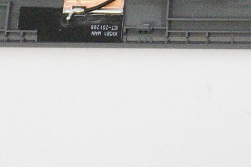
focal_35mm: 180
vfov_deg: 6.9
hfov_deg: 10.7
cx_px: 449
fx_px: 1256
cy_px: -314
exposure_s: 1/400
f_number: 5.6
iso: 8000
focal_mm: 19
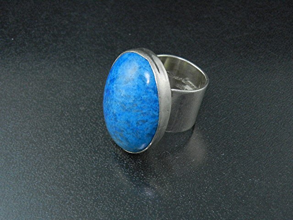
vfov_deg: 21.6
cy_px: 110
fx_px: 576
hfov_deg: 28.6
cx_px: 146
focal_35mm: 68
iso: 800
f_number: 8.2
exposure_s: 1/30
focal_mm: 12.2
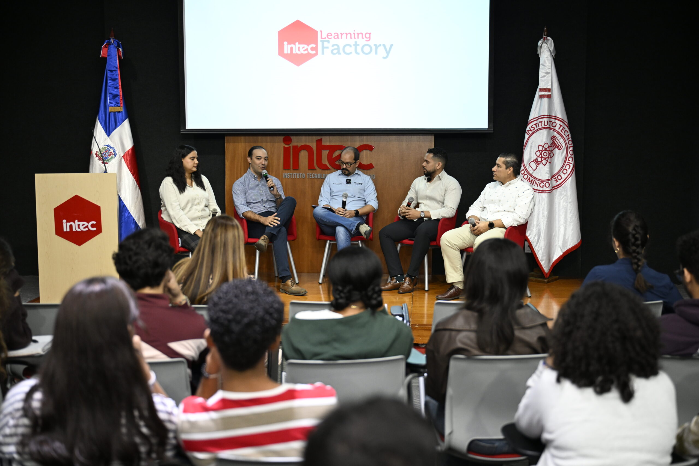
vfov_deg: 29.2
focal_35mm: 46
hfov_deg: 42.7
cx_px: 350
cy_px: 233
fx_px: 893
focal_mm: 46
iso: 1600
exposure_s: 1/200
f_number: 2.8
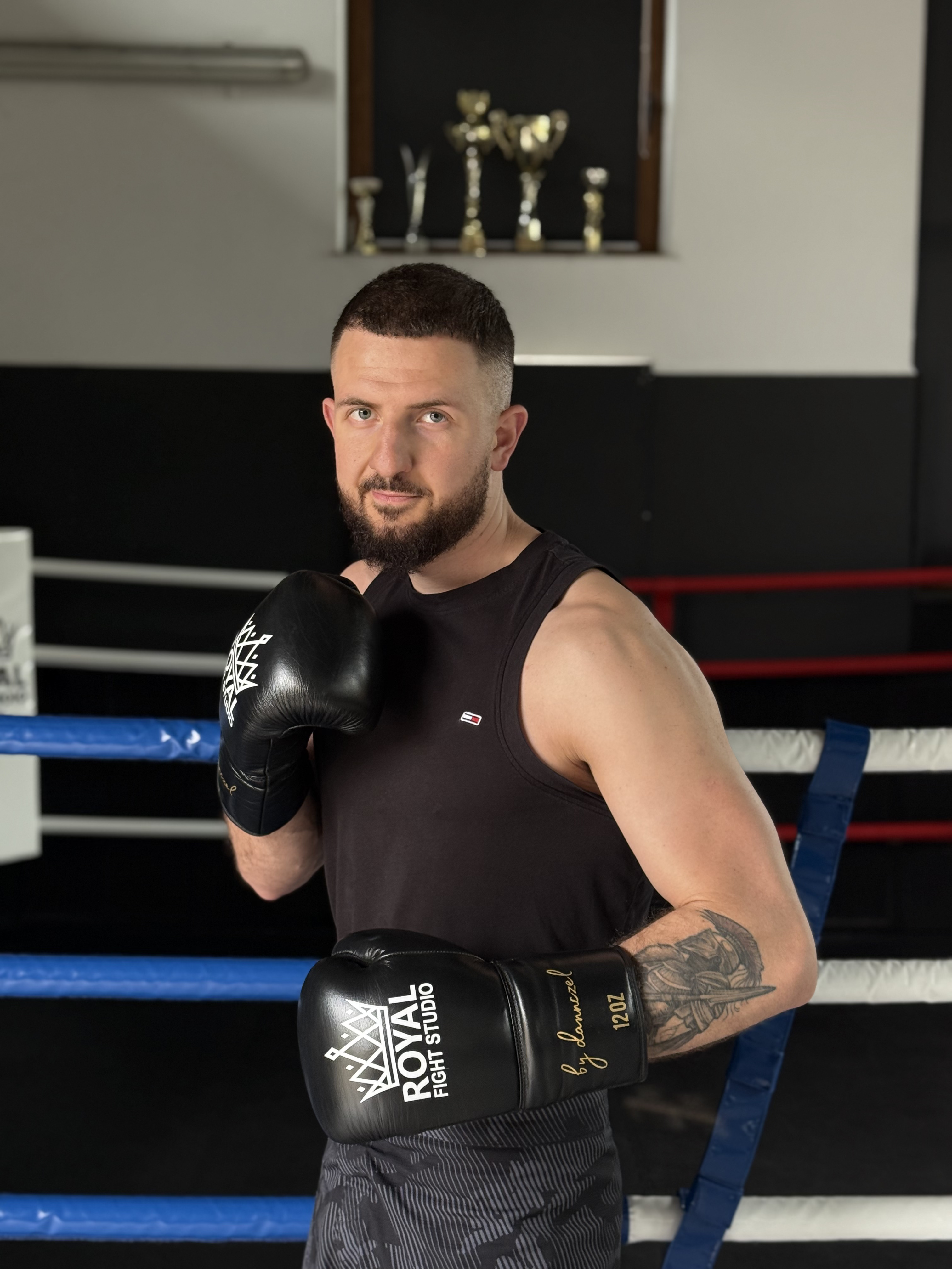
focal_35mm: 48
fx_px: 1760
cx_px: 476
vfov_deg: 39.7
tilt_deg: -3.7
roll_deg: -0.8
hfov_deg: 30.3
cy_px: 634
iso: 125
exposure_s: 1/60
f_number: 1.78
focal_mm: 6.76
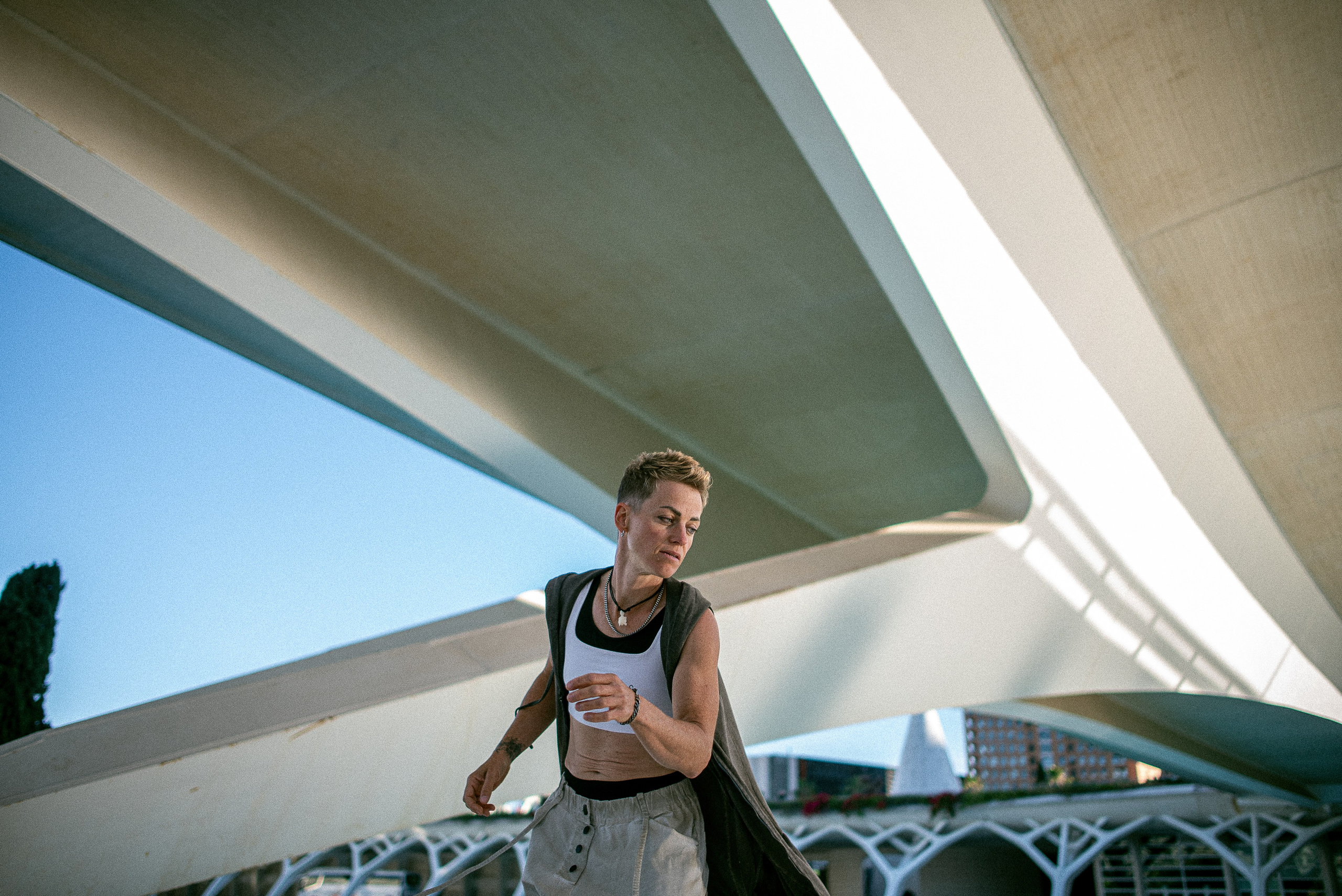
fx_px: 1044
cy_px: 448
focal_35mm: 28
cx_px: 671
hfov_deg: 65.5
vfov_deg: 46.4
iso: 250
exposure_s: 1/1600
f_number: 1.8
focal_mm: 28
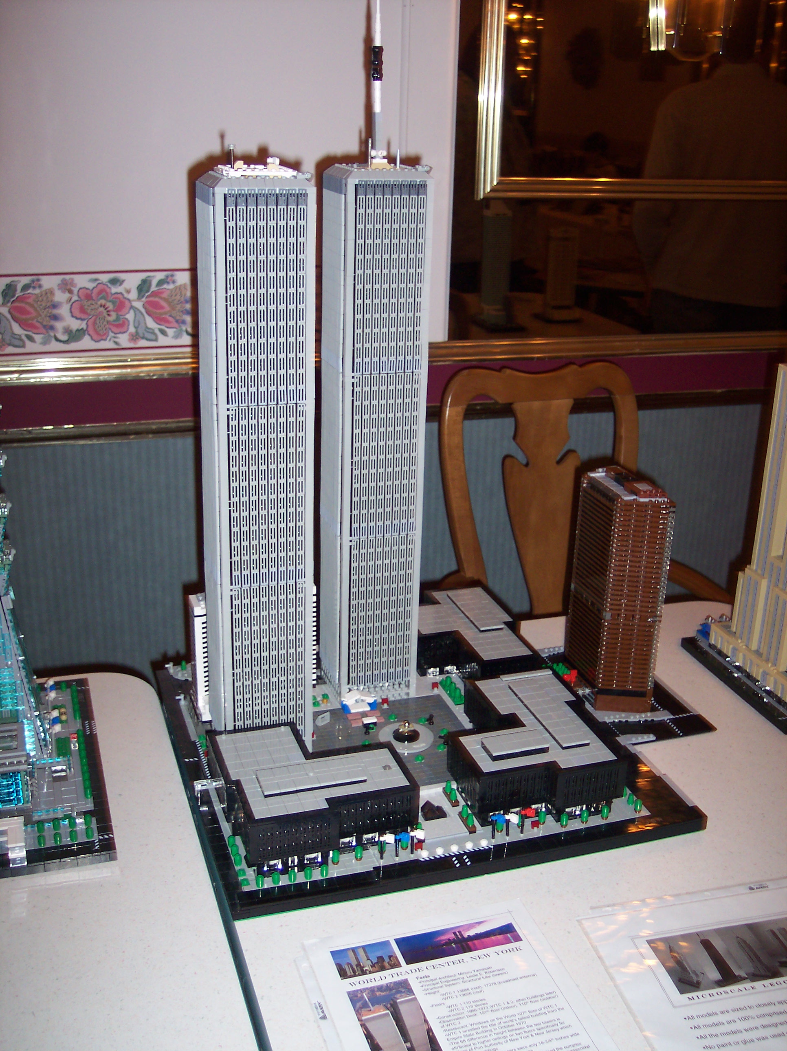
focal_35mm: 38
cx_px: 394
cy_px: 526
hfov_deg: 37.7
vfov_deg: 49.0
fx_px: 1153
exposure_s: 1/30
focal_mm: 8
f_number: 2.8
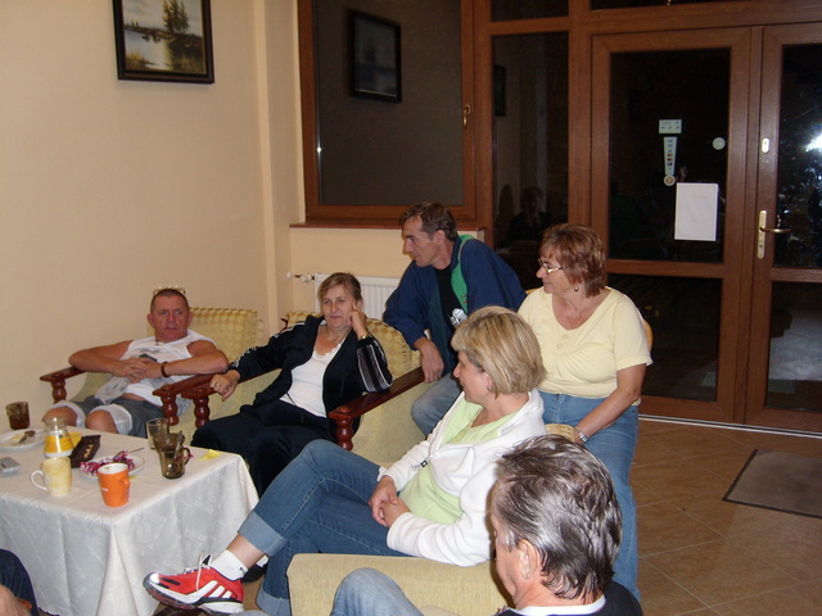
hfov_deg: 52.6
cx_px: 411
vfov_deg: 40.7
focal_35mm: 35
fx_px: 831
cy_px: 308
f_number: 2.8
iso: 100
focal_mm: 5.8
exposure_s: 1/30
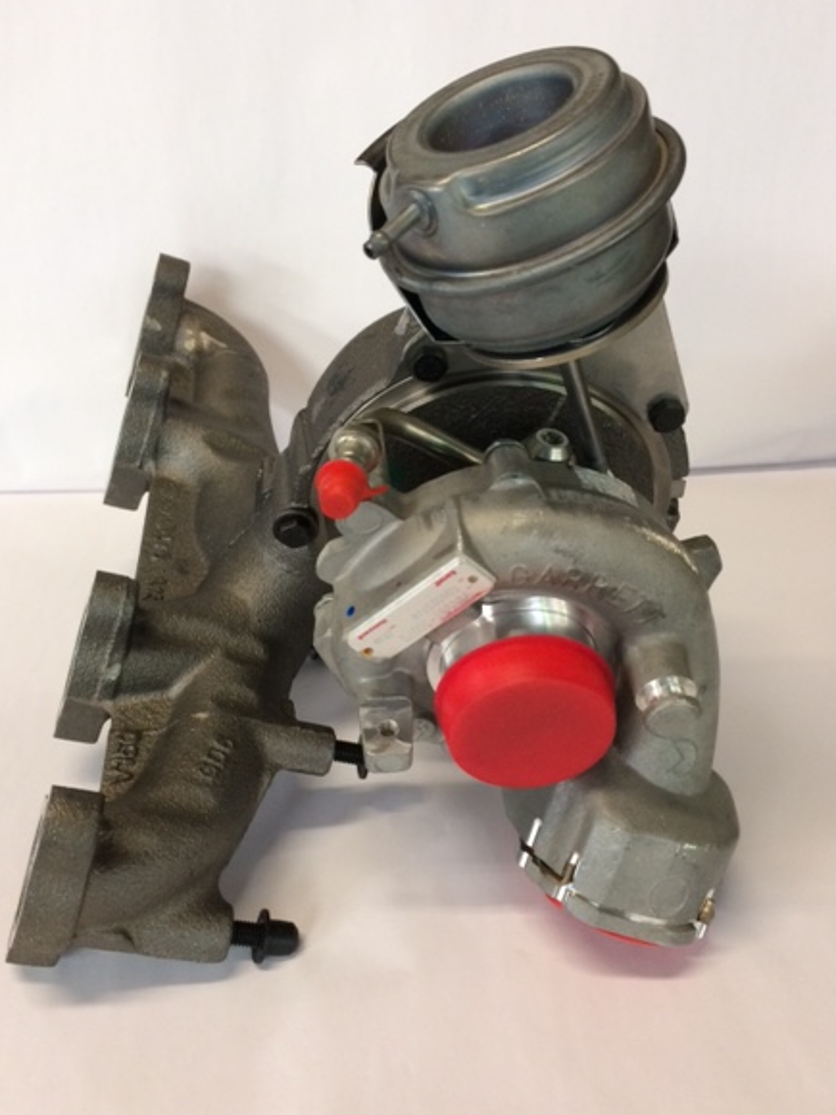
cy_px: 582
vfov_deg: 56.8
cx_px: 406
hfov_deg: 44.2
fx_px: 1030
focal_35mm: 32
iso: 80
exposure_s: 1/33
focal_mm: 4.15
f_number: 2.2
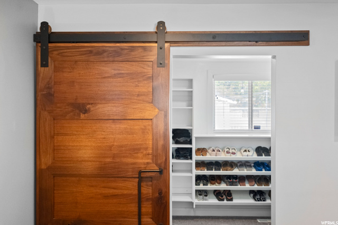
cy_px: 112
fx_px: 329
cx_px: 169
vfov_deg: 37.9
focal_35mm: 35
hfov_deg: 54.4
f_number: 4
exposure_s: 1/250
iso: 10000
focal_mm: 35
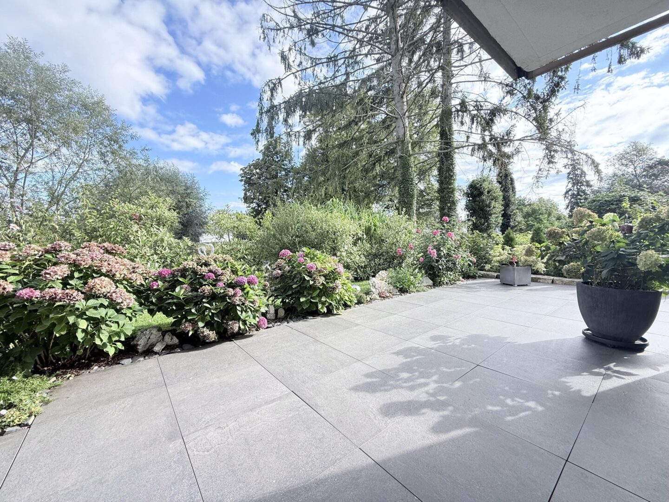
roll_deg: +0.8
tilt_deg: -0.9
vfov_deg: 85.7
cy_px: 251
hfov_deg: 102.1
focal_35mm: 14
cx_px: 334
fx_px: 271
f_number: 2.2
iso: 64
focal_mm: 2.22
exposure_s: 1/312
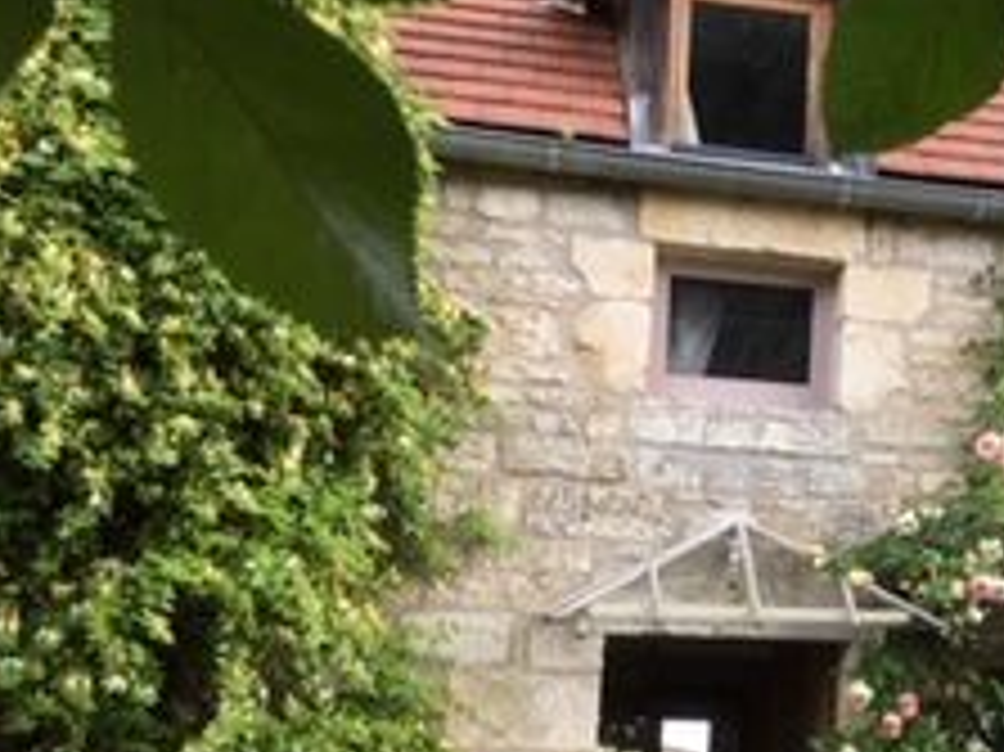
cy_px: 540
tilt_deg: +5.6
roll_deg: -1.3
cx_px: 1337
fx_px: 2261
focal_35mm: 78
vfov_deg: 18.8
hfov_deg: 22.2
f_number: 2.2
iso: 25
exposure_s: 1/197
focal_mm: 4.15
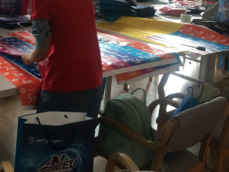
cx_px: 32
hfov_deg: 32.9
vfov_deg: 25.1
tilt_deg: -10.1
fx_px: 370
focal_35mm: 56
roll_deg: -1.6
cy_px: 8
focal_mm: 4.15
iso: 50
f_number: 2.2
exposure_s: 1/33
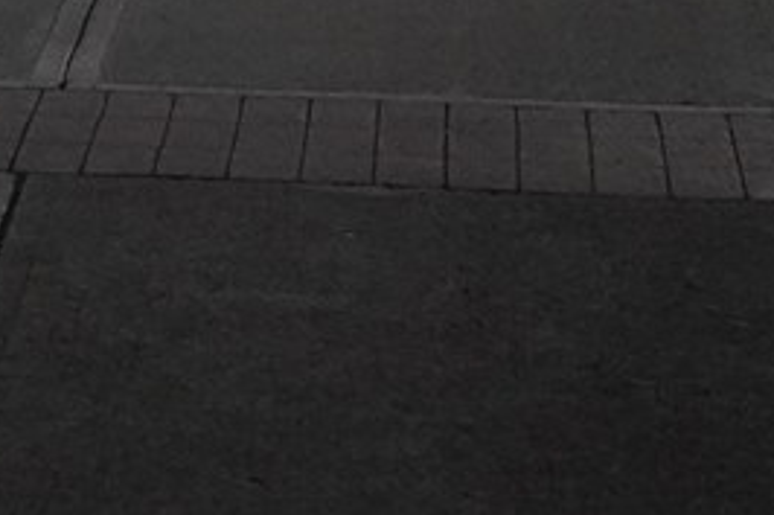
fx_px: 5006
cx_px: -858
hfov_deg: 8.3
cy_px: -1382
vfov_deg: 5.3
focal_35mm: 233
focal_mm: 31
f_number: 5
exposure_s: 1/80
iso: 6400
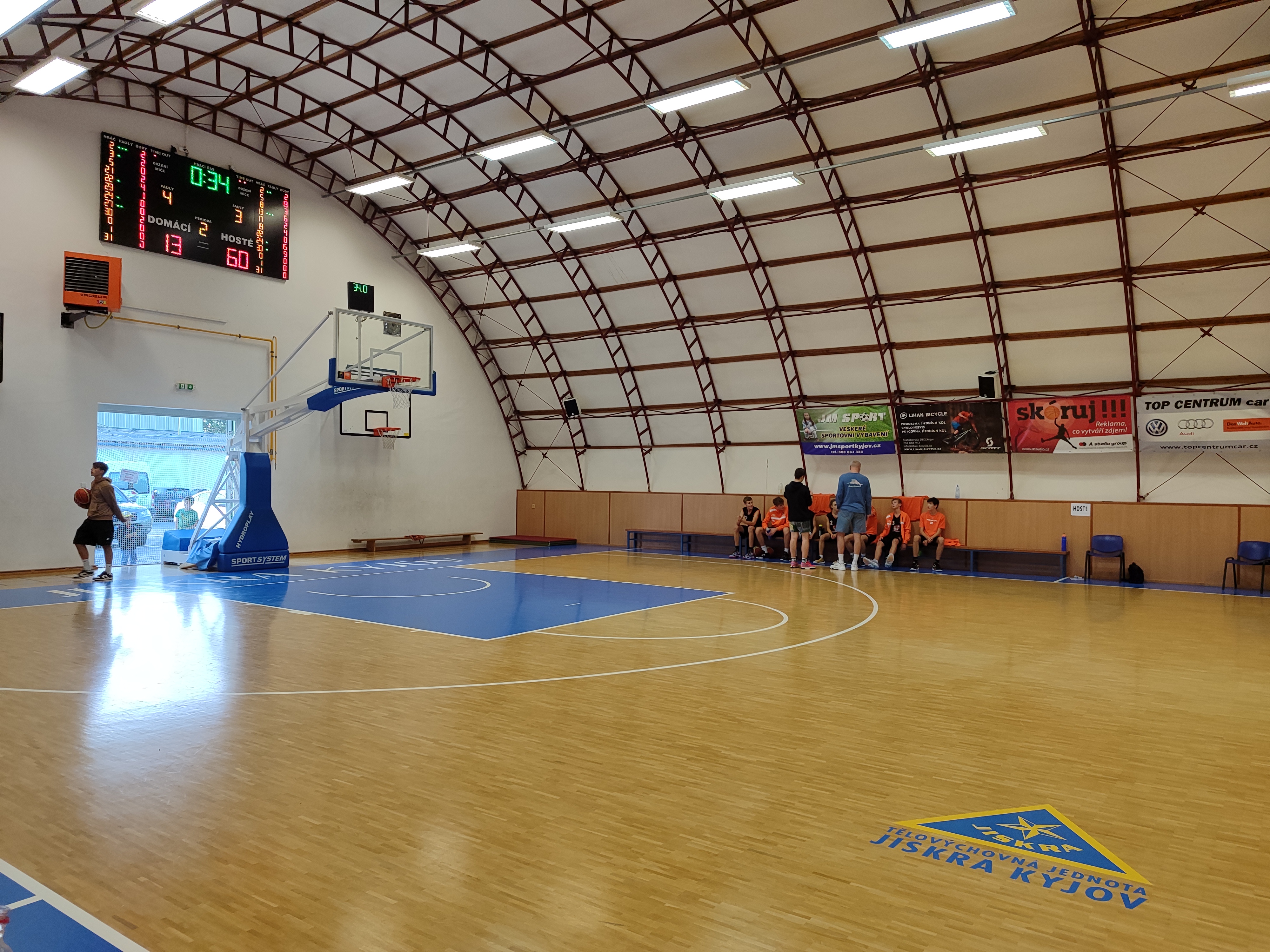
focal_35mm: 25
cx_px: 635
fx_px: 917
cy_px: 476
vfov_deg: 54.9
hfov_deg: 69.4
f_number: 1.89
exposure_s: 1/50
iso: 70
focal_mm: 5.95
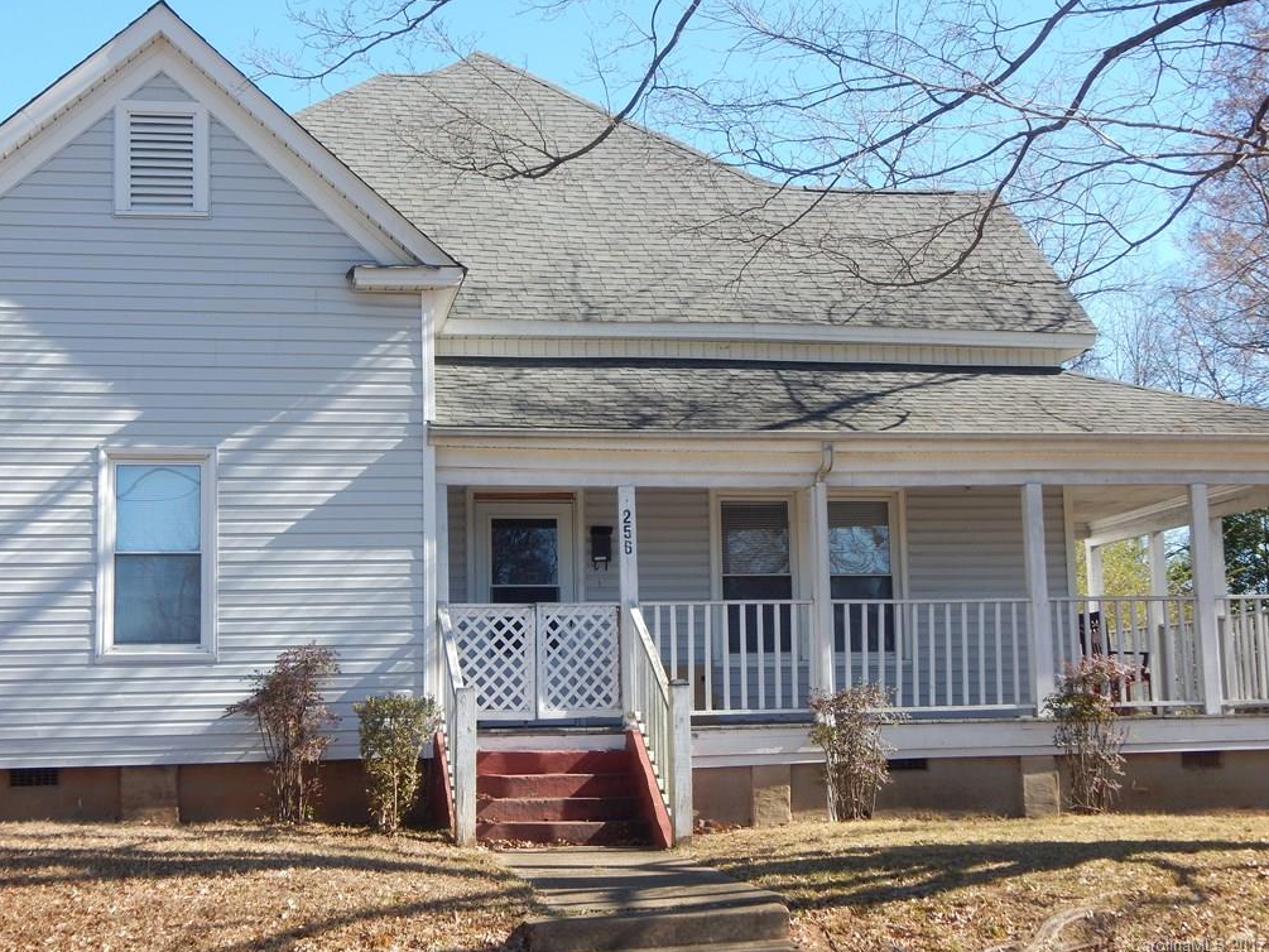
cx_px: 629
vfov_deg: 26.6
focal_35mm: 55
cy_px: 472
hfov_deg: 34.9
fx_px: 2017
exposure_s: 1/400
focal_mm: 9.7
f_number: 3.8
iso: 125
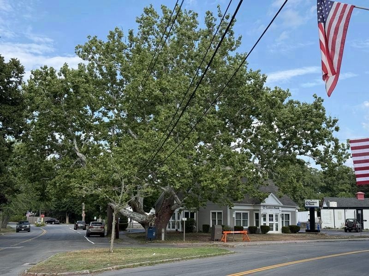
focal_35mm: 48
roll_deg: -1.0
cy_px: 138
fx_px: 512
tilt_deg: +8.8
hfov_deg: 39.7
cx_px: 184
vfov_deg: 30.3
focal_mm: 6.76
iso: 100
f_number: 1.78
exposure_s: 1/2273
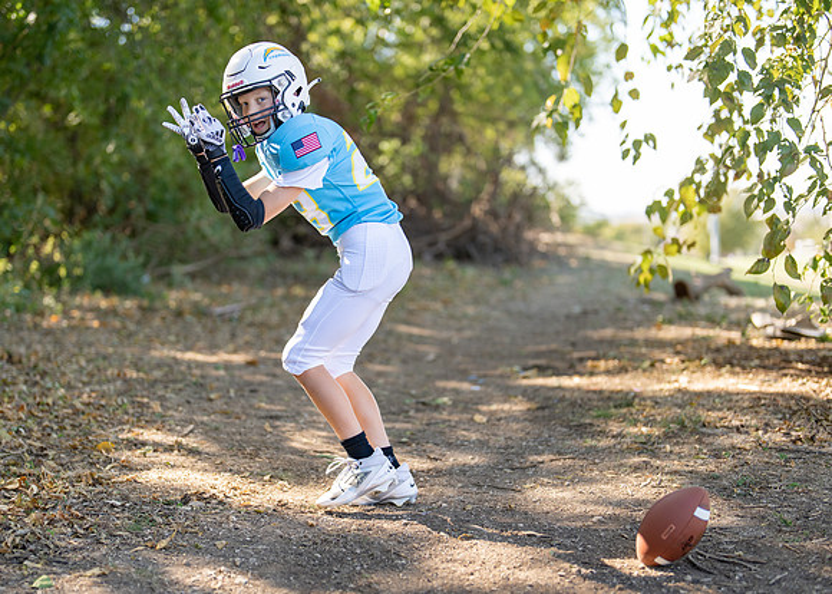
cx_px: 369
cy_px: 341
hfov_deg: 31.8
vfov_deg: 23.0
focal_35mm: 62
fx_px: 1457
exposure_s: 1/1600
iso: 100
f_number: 1.2
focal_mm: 50
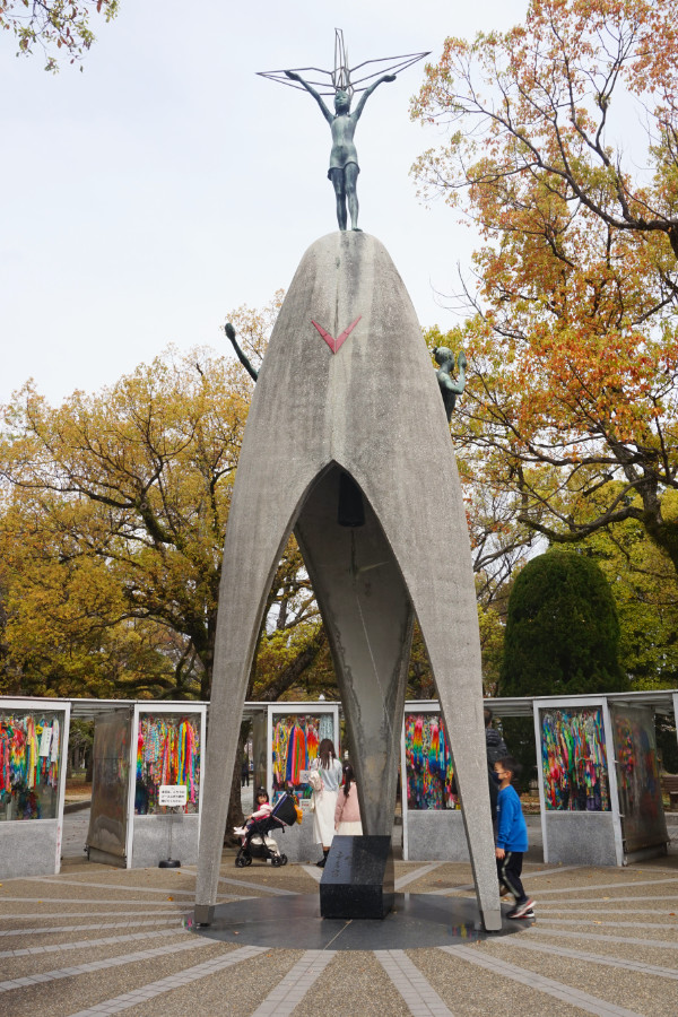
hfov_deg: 41.7
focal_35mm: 32
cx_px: 339
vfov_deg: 59.5
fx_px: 890
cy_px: 508
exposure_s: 1/80
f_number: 13
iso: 100
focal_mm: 21
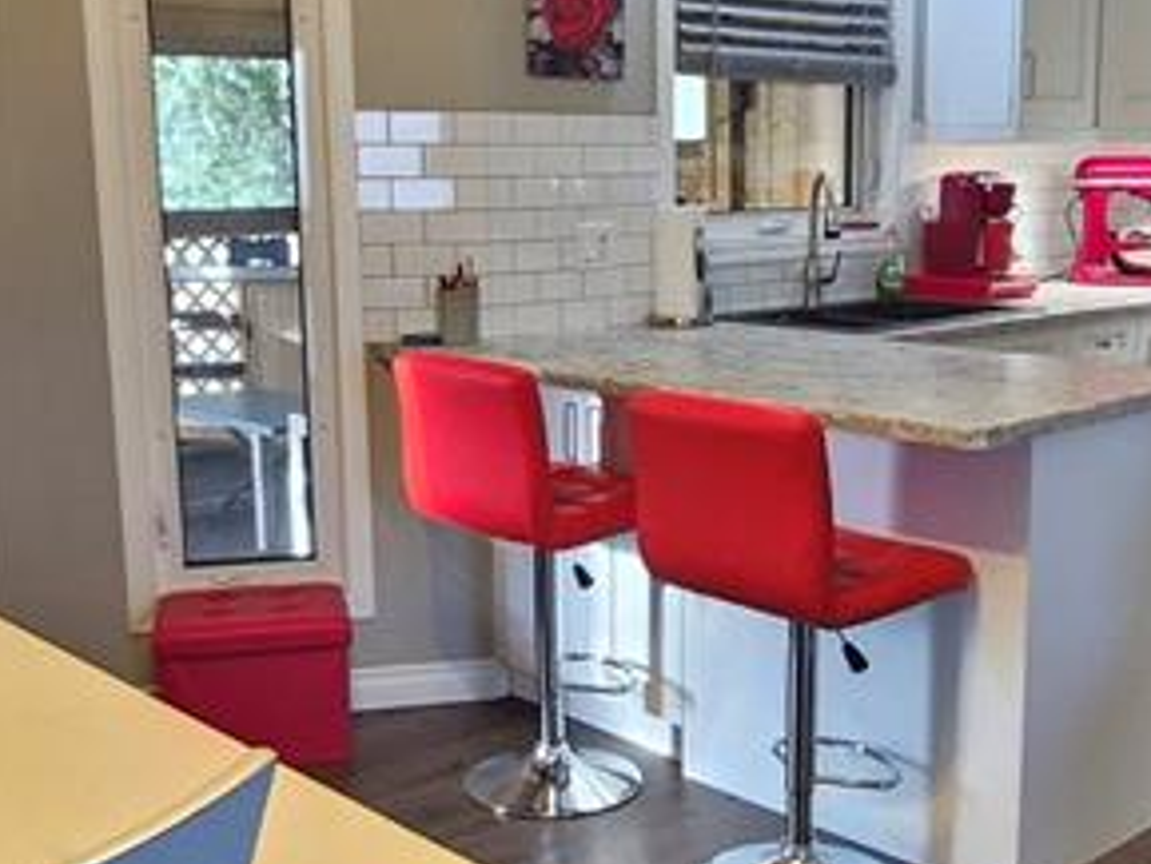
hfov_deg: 41.2
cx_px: 617
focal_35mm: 46
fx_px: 1530
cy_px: 478
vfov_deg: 31.5
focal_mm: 1.74
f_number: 2.2
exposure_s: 1/60
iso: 320
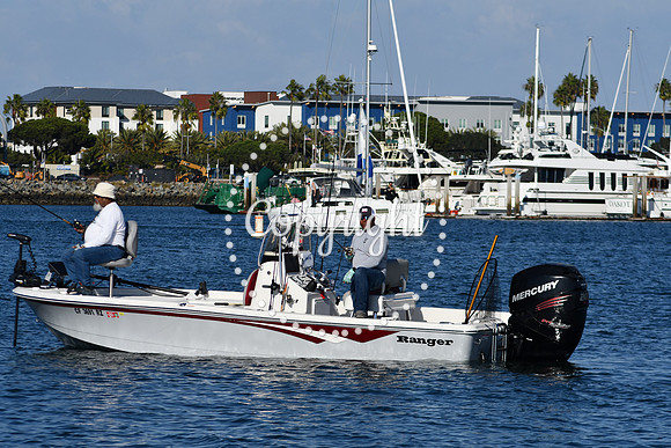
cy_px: 224
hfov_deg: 10.2
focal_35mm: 202
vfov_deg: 6.8
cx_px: 336
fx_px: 3766
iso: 200
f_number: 7.1
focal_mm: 135
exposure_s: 1/1600
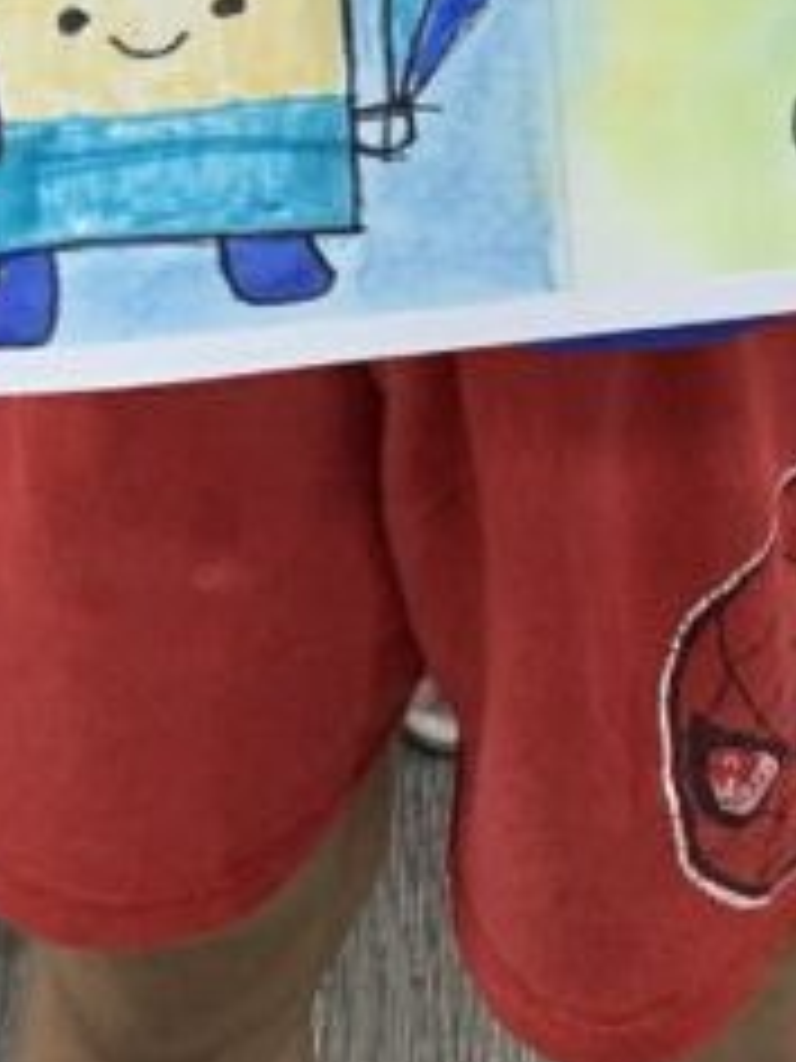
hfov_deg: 13.2
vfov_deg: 14.7
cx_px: 832
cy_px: -1080
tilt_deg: -19.9
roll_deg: -2.5
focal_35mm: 110
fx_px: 3373
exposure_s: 1/60
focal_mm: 4.25
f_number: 1.8
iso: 100
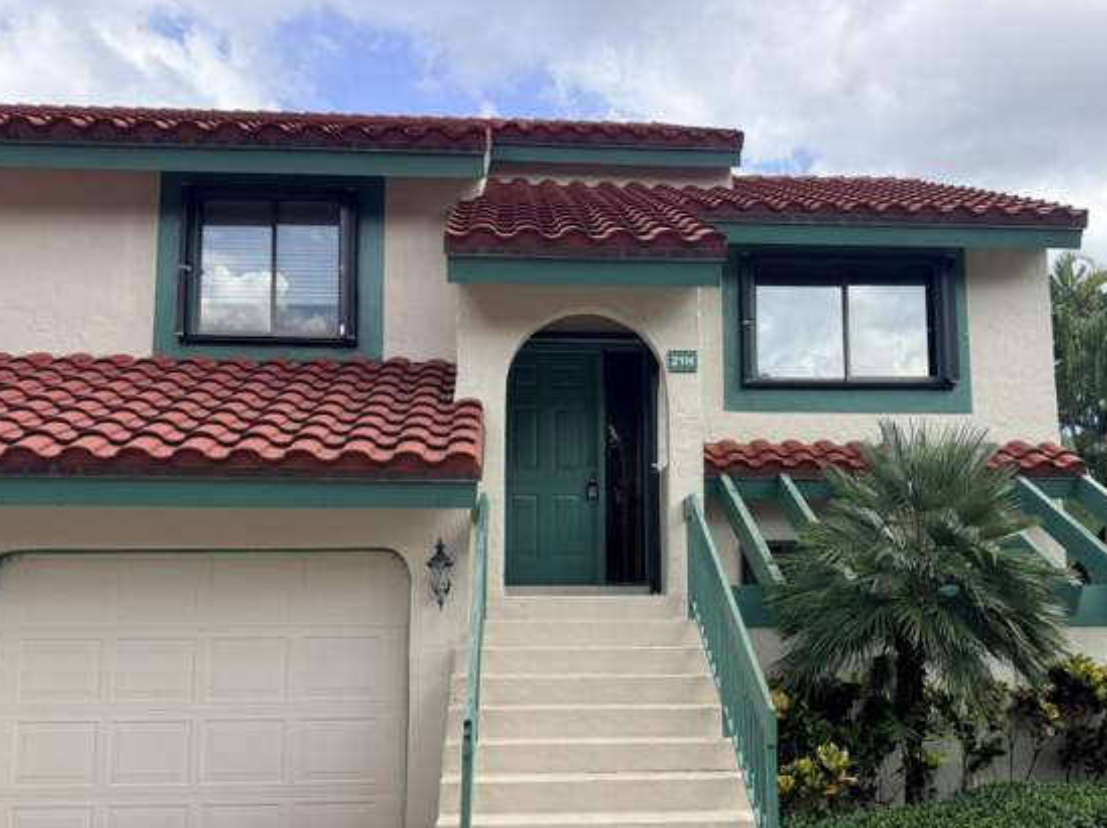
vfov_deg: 40.5
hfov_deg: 52.6
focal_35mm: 35
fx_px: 1119
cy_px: 502
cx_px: 601
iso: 100
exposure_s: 1/3584
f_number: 1.78
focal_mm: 6.76
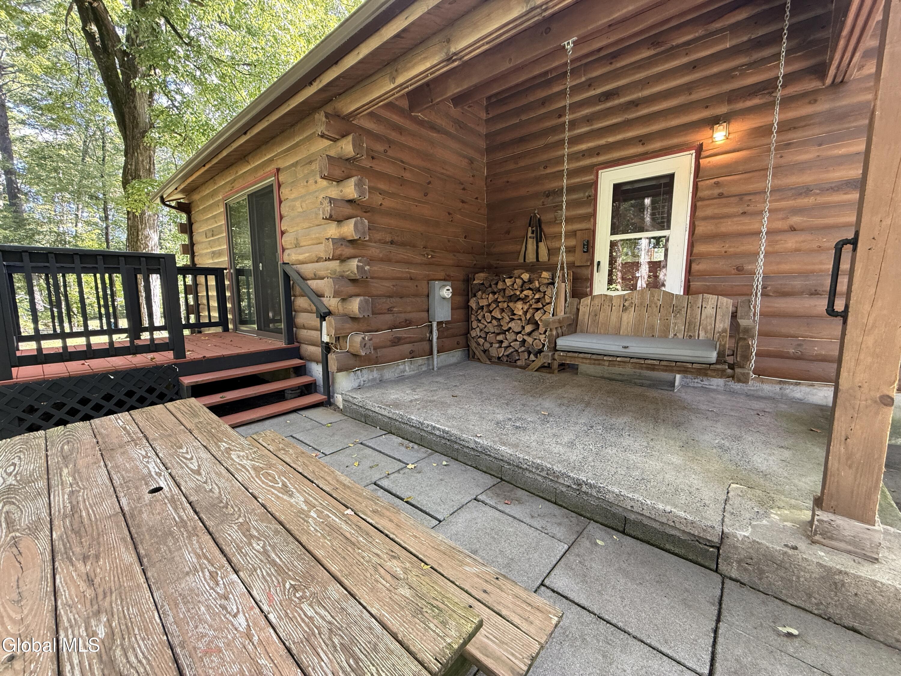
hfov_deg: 102.1
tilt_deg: -7.8
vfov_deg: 85.7
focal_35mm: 14
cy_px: 338
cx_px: 450
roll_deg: +0.0
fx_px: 364
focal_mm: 2.22
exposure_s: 1/99
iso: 200
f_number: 2.2
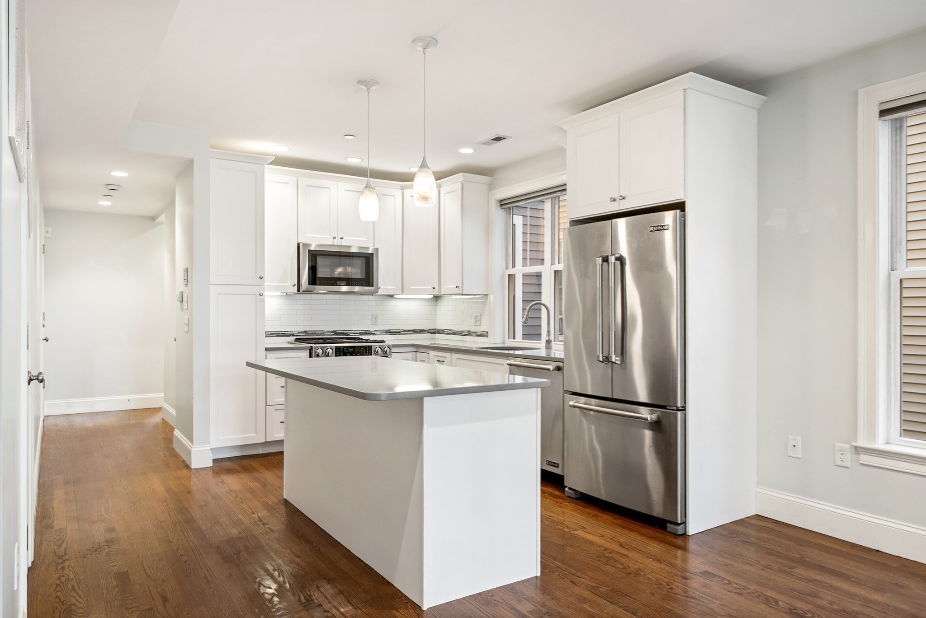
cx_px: 463
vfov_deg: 53.2
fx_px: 618
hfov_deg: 73.7
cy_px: 309
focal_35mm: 24
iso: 400
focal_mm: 24
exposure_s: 1/6
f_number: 7.1
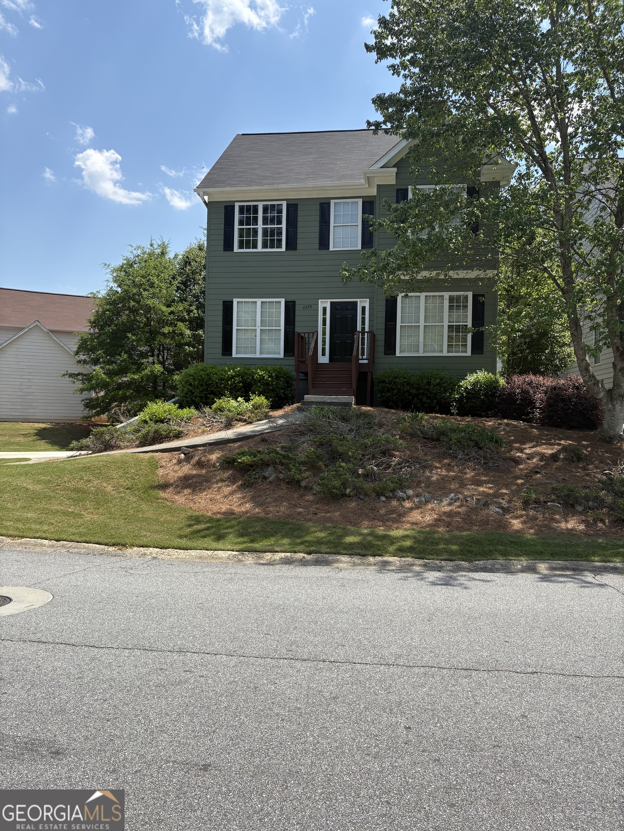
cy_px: 416
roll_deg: -0.7
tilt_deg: +1.5
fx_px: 625
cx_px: 312
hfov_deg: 53.1
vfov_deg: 67.3
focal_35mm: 26
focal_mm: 5.96
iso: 50
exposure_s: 1/2538
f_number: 1.6
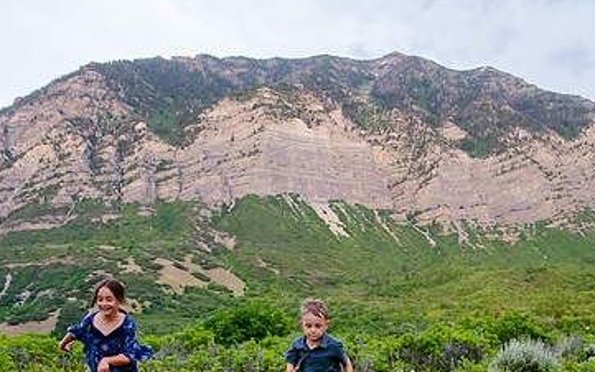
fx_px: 698
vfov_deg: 28.7
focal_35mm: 43
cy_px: 334
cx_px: 292
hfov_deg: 46.2
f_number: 4
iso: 3200
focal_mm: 24
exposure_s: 1/250
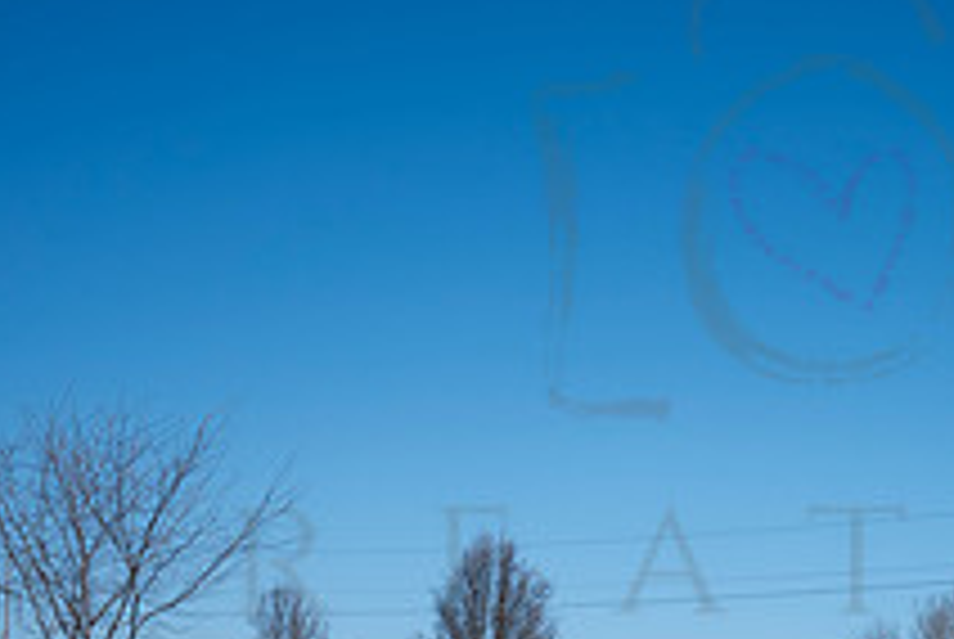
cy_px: 781
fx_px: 2282
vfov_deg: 15.3
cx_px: 846
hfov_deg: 23.0
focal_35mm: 86
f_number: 13
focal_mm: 31.5
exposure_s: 1/640
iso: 400
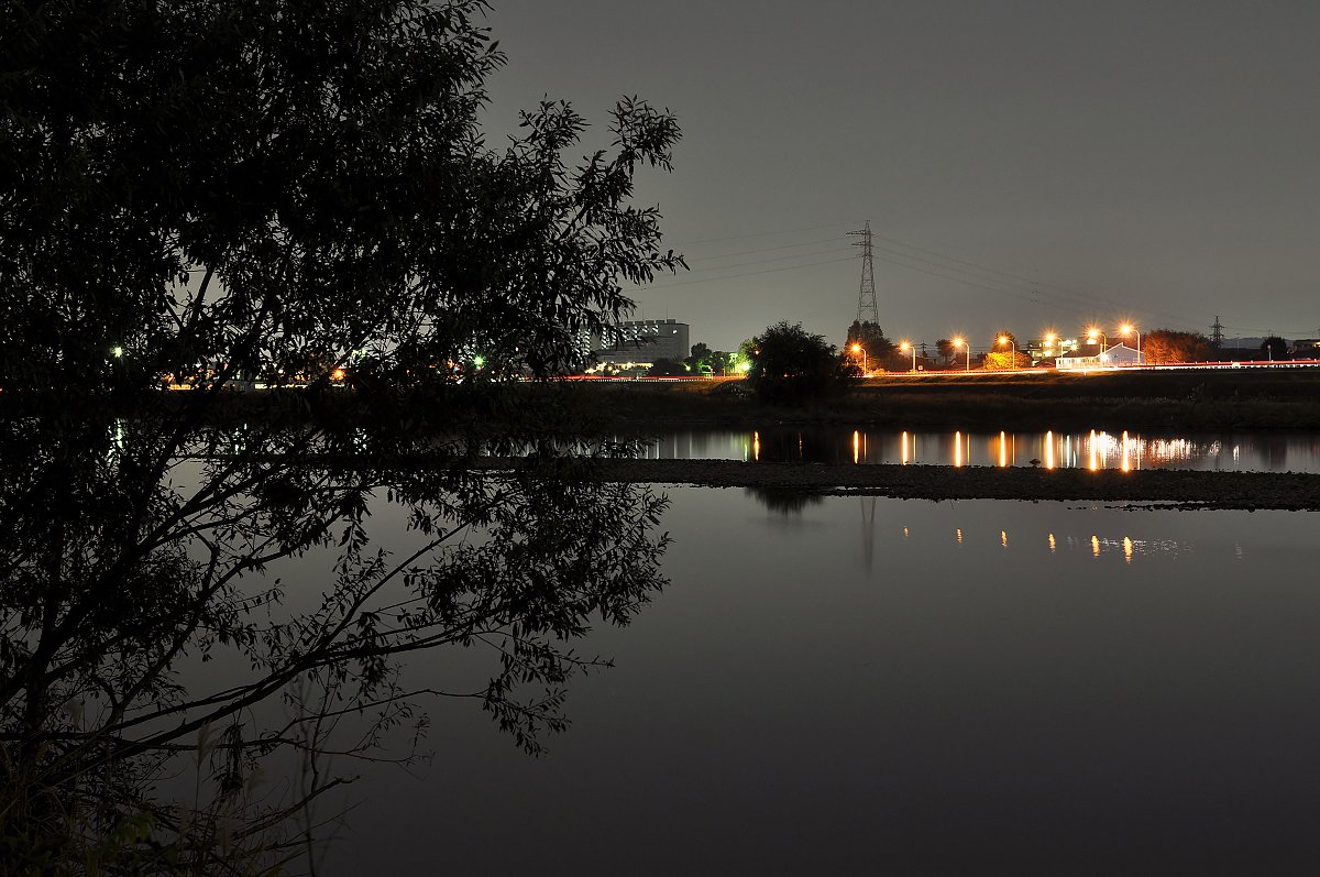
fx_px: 2417
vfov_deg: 20.6
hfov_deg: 30.5
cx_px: 660
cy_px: 438
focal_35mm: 66
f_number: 8
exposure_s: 25
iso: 200
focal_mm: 44
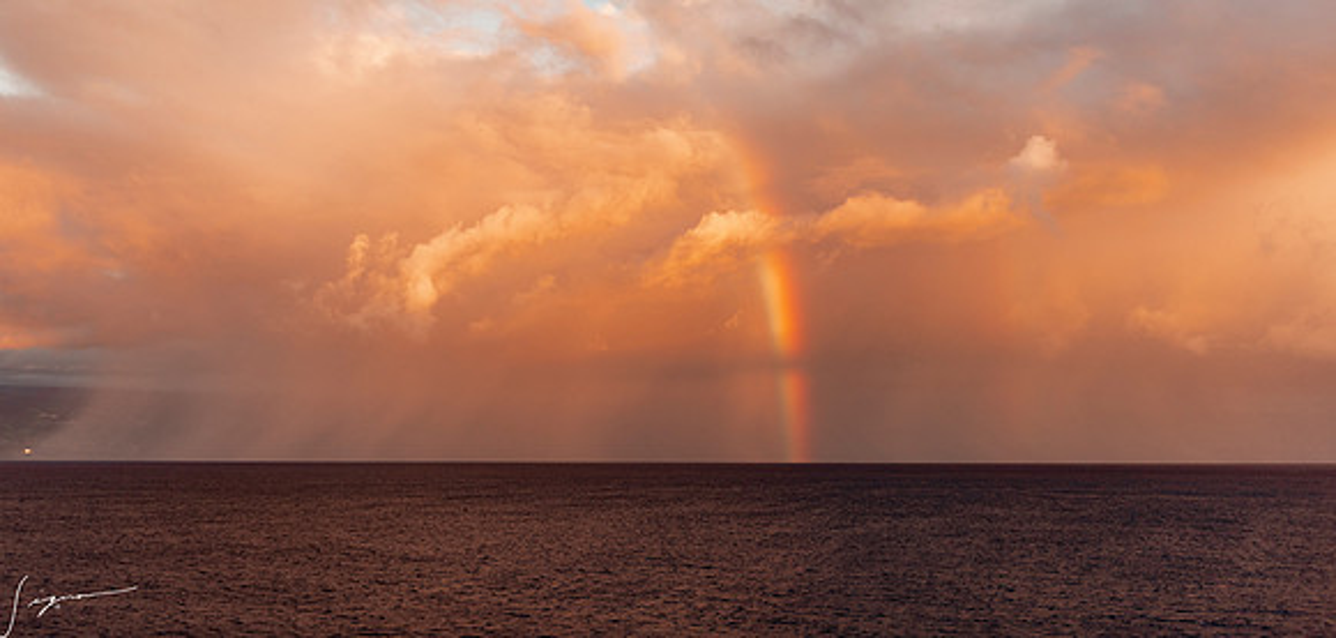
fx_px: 1228
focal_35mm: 36
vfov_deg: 29.0
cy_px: 241
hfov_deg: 57.1
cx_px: 658
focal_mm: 32
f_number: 2.8
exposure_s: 1/250
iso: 320
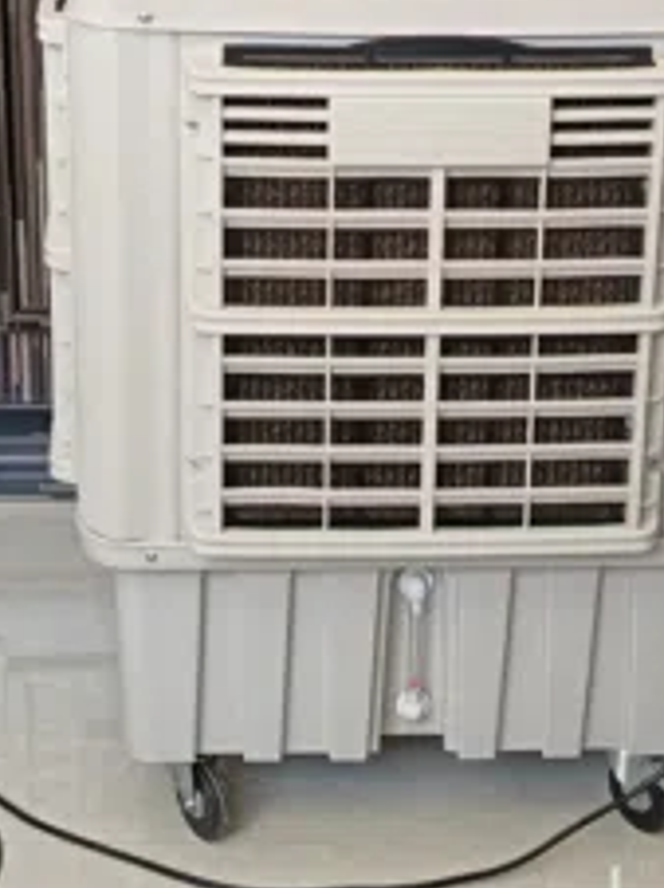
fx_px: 2178
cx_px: 361
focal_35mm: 85
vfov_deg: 22.7
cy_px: 153
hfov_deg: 17.3
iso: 928
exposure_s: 1/50
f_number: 1.75
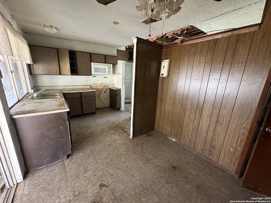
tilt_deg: -14.1
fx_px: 110
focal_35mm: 14
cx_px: 136
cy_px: 102
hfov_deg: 102.1
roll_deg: -2.9
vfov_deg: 85.7
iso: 800
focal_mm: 2.22
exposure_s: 1/60
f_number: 2.2
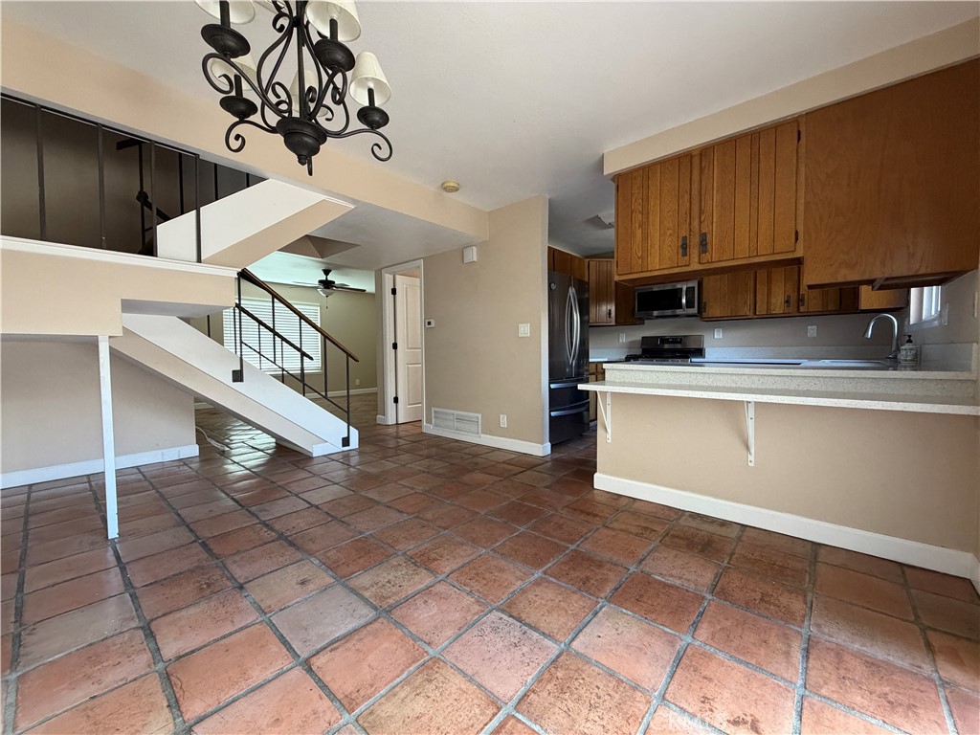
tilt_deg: -2.8
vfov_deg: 85.7
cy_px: 368
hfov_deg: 102.1
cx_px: 490
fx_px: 396
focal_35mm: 14
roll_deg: +0.4
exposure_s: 1/84
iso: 320
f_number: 2.2
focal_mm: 2.22
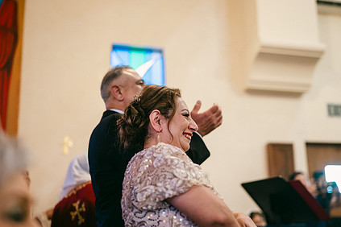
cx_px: 181
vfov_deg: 28.0
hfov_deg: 41.1
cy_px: 130
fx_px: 455
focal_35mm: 48
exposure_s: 1/320
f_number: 1.2
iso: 800
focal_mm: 35
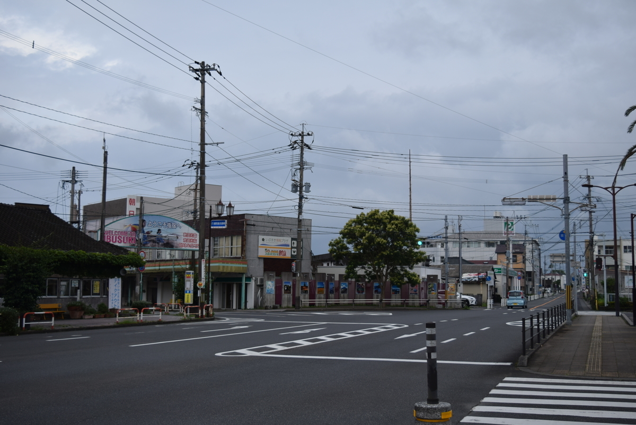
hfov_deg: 44.9
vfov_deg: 30.9
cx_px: 318
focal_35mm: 44
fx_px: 769
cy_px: 212
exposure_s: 1/320
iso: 100
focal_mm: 29
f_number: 5
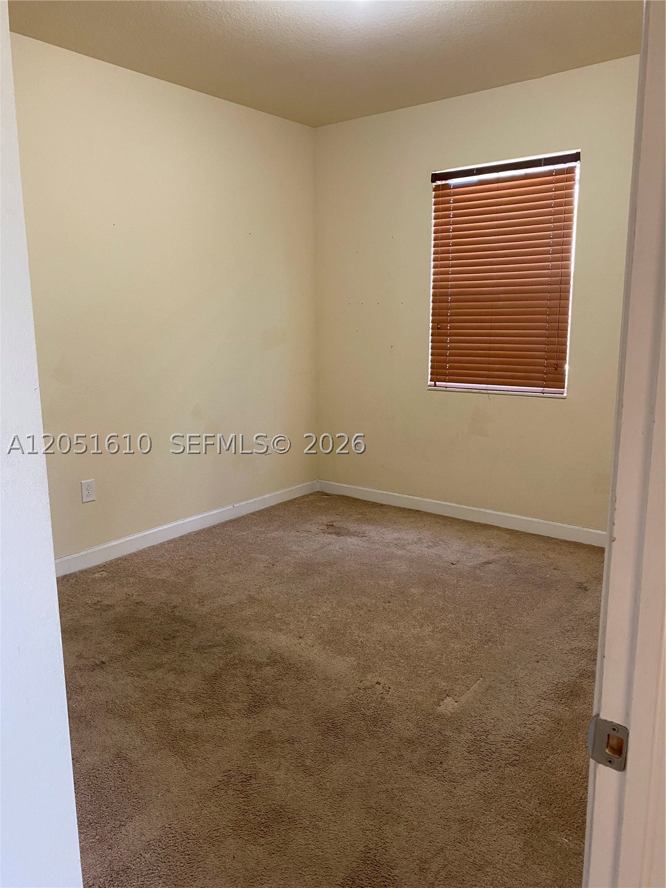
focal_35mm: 26
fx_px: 667
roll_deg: +0.6
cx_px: 333
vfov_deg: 67.3
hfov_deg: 53.1
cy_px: 444
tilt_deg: -11.4
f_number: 1.8
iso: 200
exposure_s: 1/60
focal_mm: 4.25
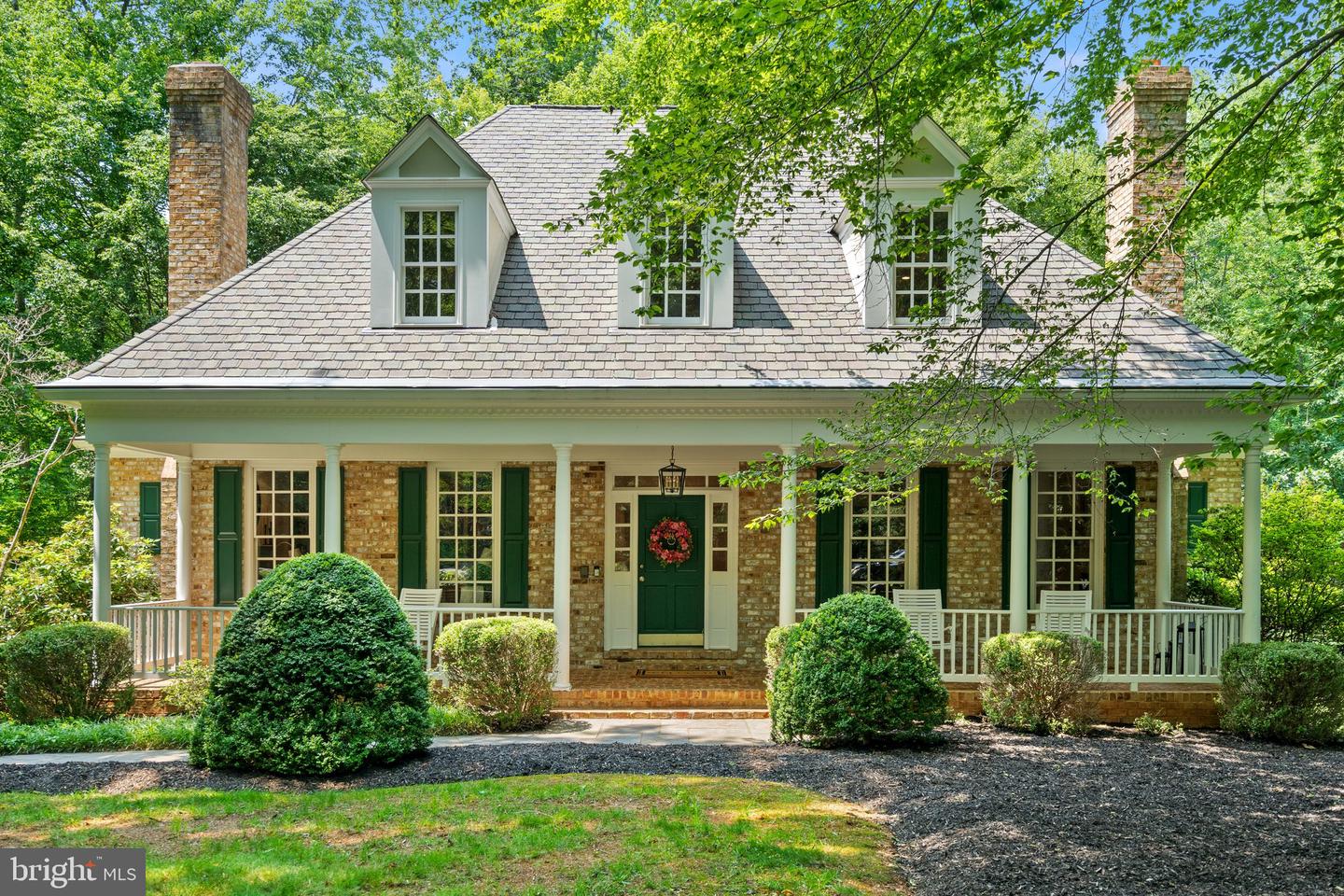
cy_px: 448
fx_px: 1120
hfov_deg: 61.9
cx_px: 672
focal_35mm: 30
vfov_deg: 43.6
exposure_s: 1/80
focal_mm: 30
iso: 250
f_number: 10
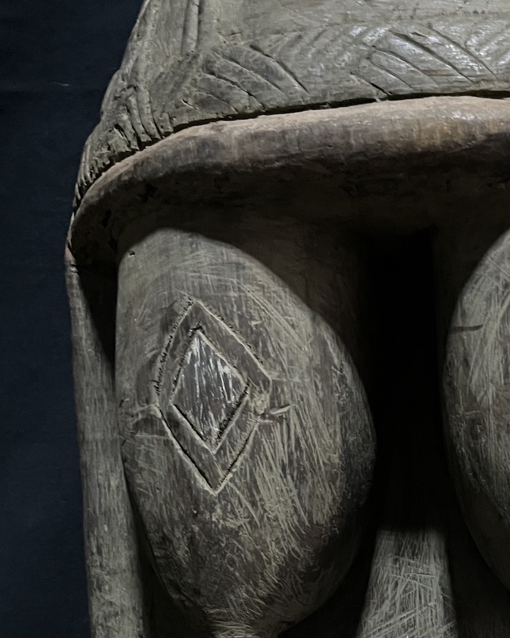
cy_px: 549
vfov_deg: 31.8
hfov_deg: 26.0
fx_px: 1075
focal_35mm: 57
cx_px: 443
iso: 1000
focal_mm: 5.1
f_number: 1.6
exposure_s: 1/24
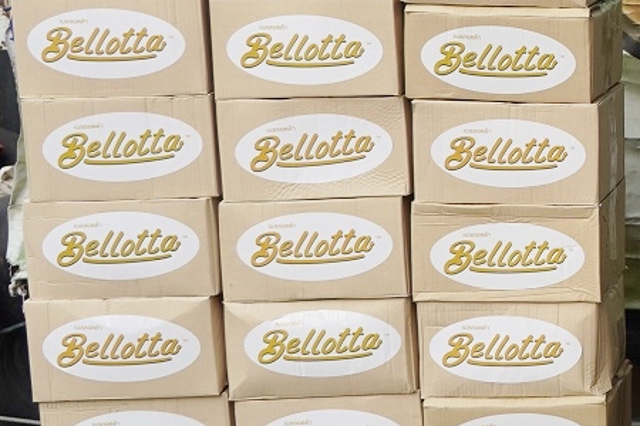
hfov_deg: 15.3
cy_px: 47
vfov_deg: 11.7
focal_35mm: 116
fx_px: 2062
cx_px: 1141
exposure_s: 1/160
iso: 160
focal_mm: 29
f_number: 4
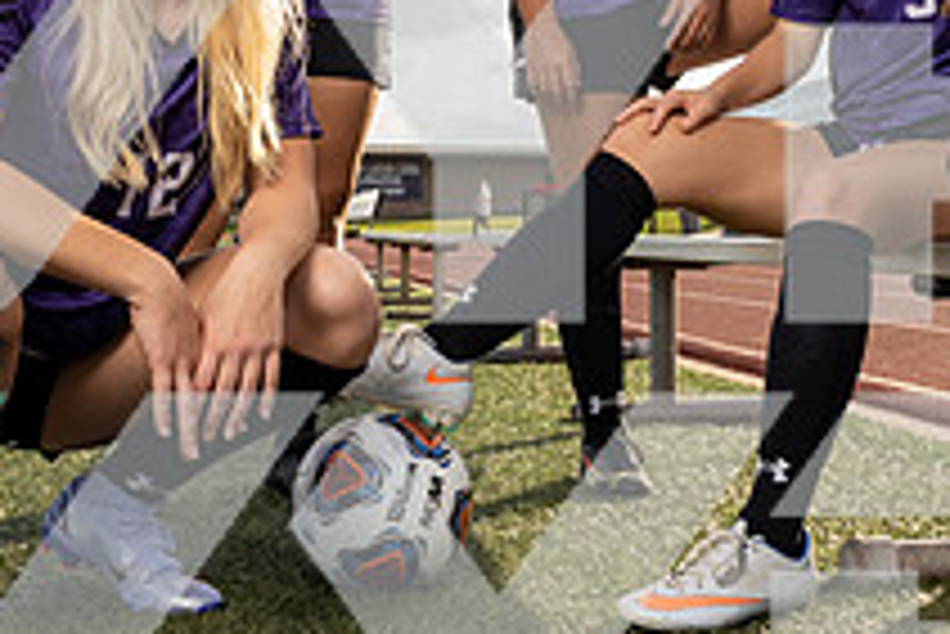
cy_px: 88
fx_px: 1743
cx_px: 698
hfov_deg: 30.1
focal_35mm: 66
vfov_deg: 20.3
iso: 500
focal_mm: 24
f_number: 11
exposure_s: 1/250
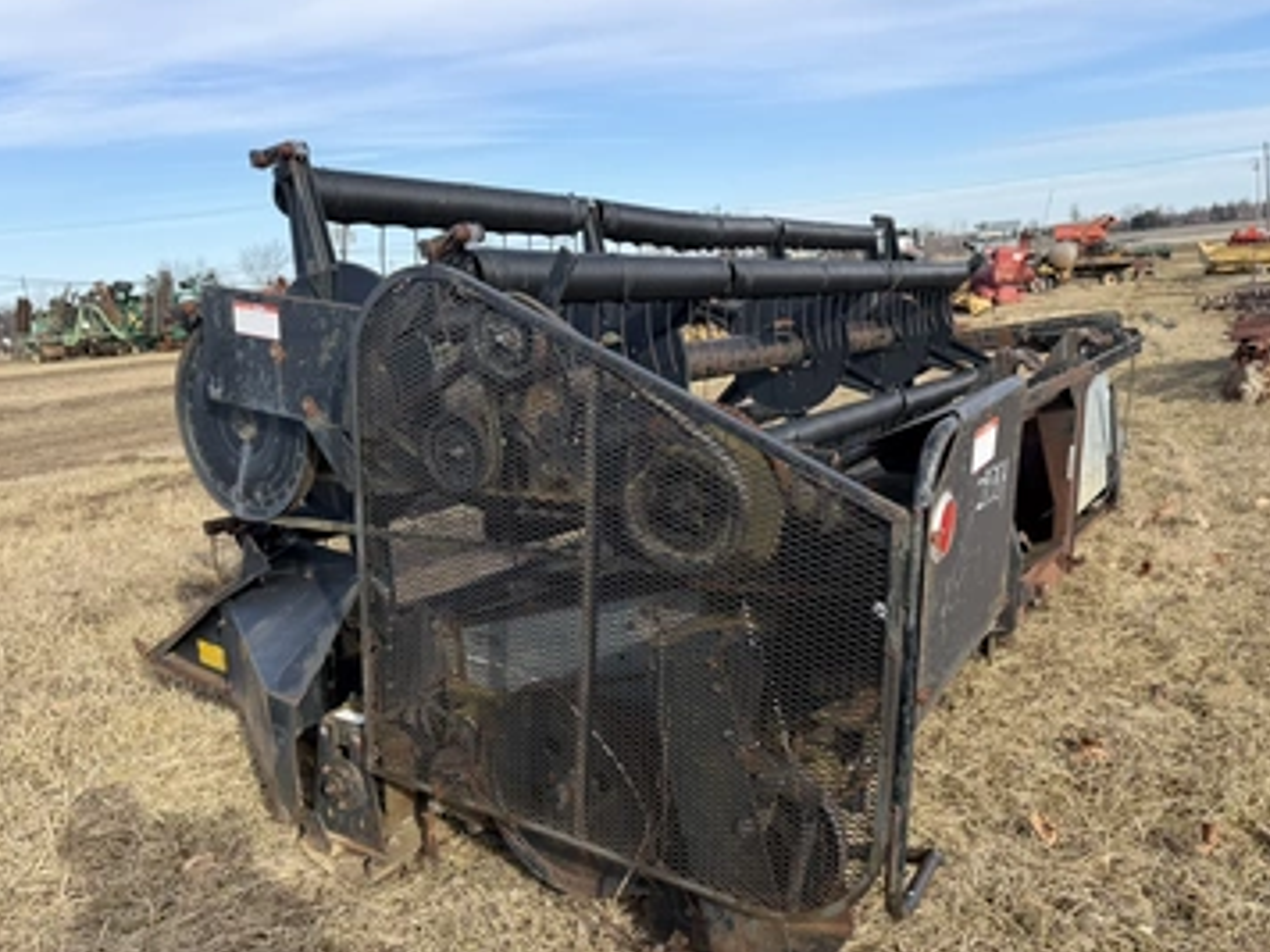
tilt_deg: -14.1
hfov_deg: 65.3
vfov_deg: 51.3
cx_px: 678
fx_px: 991
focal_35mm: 27
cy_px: 510
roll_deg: +6.1
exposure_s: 1/2445
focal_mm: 6.76
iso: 80
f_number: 1.78
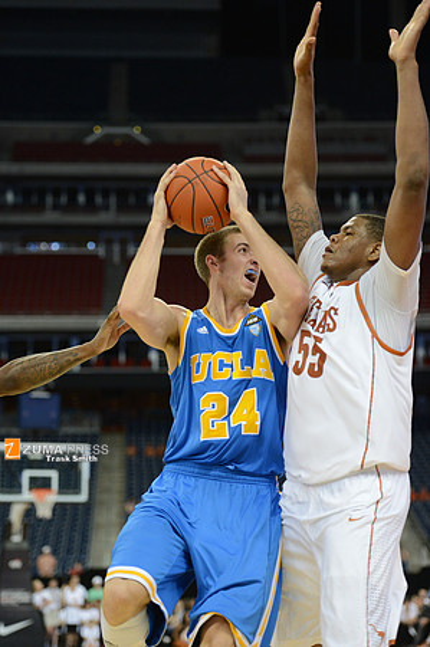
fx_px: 1616
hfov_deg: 15.2
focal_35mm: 90
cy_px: 324
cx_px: 215
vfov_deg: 22.6
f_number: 2.8
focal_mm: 90
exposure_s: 1/1000
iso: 2500
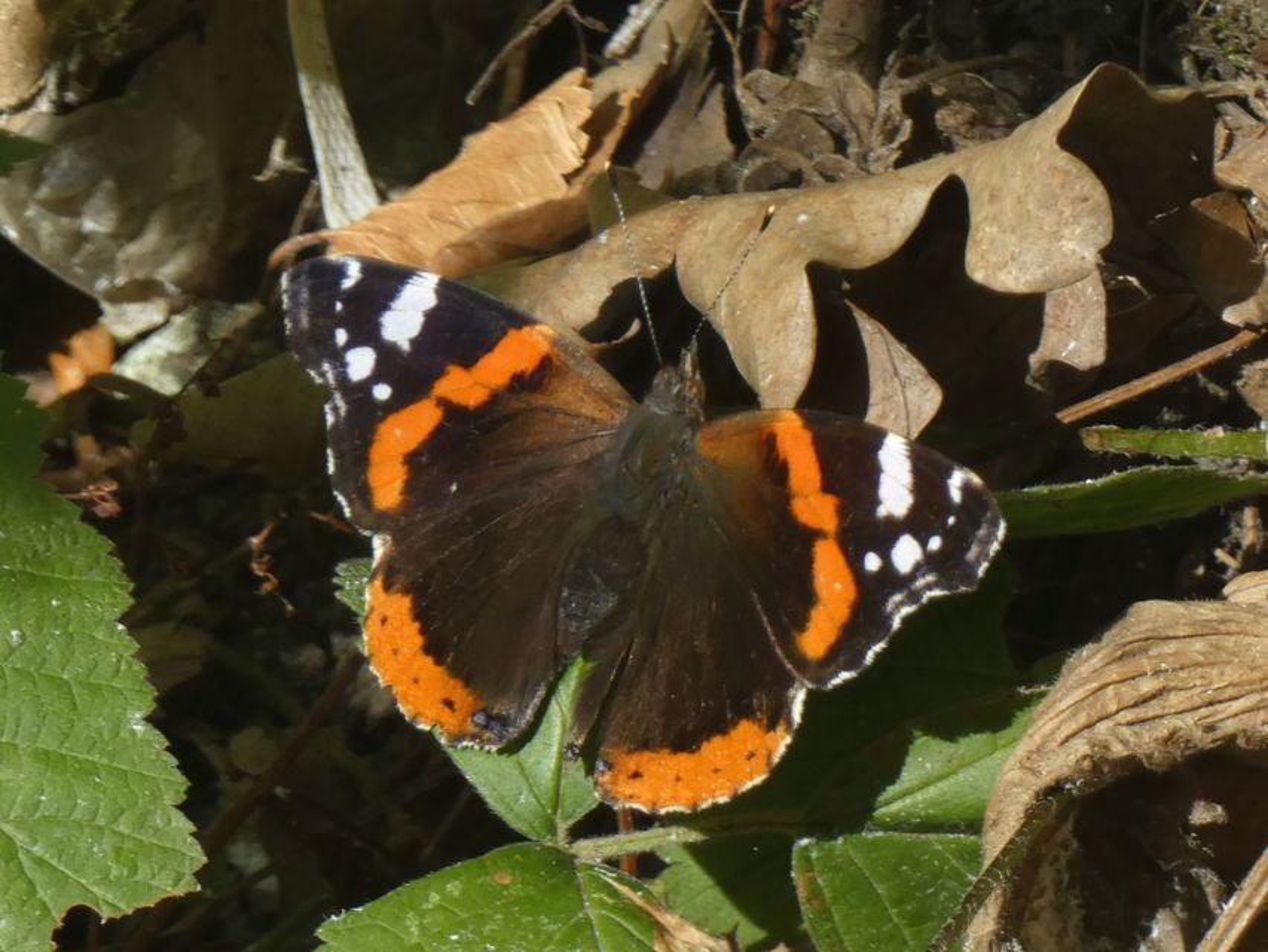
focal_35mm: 484
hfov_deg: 4.1
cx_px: 634
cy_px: 476
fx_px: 17732
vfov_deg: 3.1
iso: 160
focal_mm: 86.7
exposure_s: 1/100
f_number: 5.6
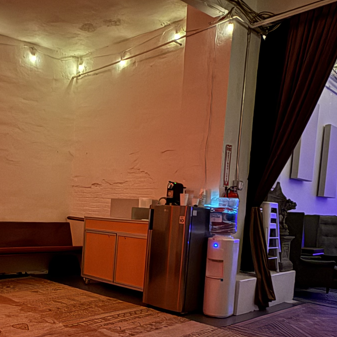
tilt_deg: -4.7
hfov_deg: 42.8
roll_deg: -2.2
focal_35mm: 37
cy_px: 246
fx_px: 408
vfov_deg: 43.7
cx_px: 65
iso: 1600
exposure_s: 1/10
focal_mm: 2.22
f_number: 2.2
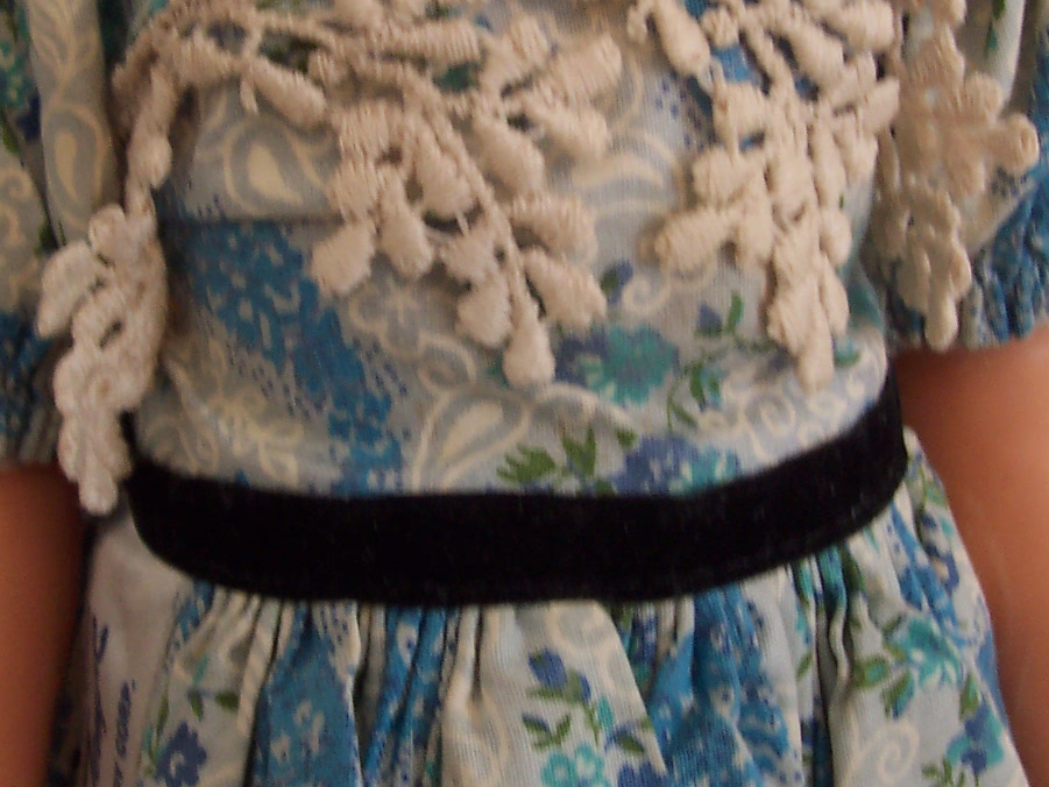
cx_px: 489
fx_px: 2061
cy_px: 281
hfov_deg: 28.5
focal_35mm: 68
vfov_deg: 21.6
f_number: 2.8
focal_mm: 5.6
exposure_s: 1/45
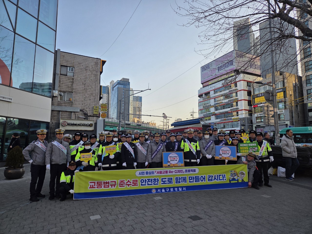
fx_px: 207
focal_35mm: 23
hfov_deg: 73.9
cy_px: 117
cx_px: 156
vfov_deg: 58.9
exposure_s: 1/2140
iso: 80
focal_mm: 5.4
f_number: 1.8
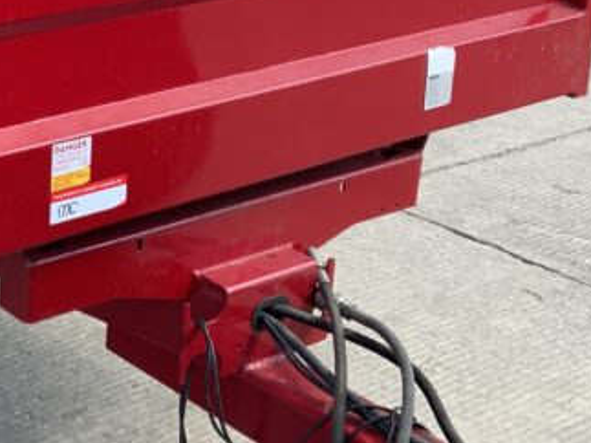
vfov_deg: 15.9
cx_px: 15
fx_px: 1570
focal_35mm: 92
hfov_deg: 20.7
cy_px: 62
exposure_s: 1/383
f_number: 1.8
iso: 16
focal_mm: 3
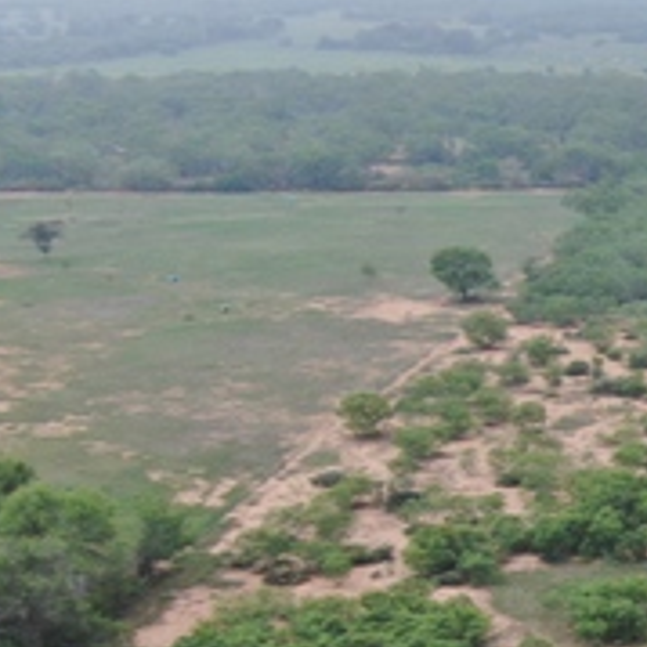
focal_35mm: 104
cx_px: 1106
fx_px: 2199
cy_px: 716
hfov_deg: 14.9
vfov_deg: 16.2
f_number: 3.2
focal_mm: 5.57
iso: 100
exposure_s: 1/240
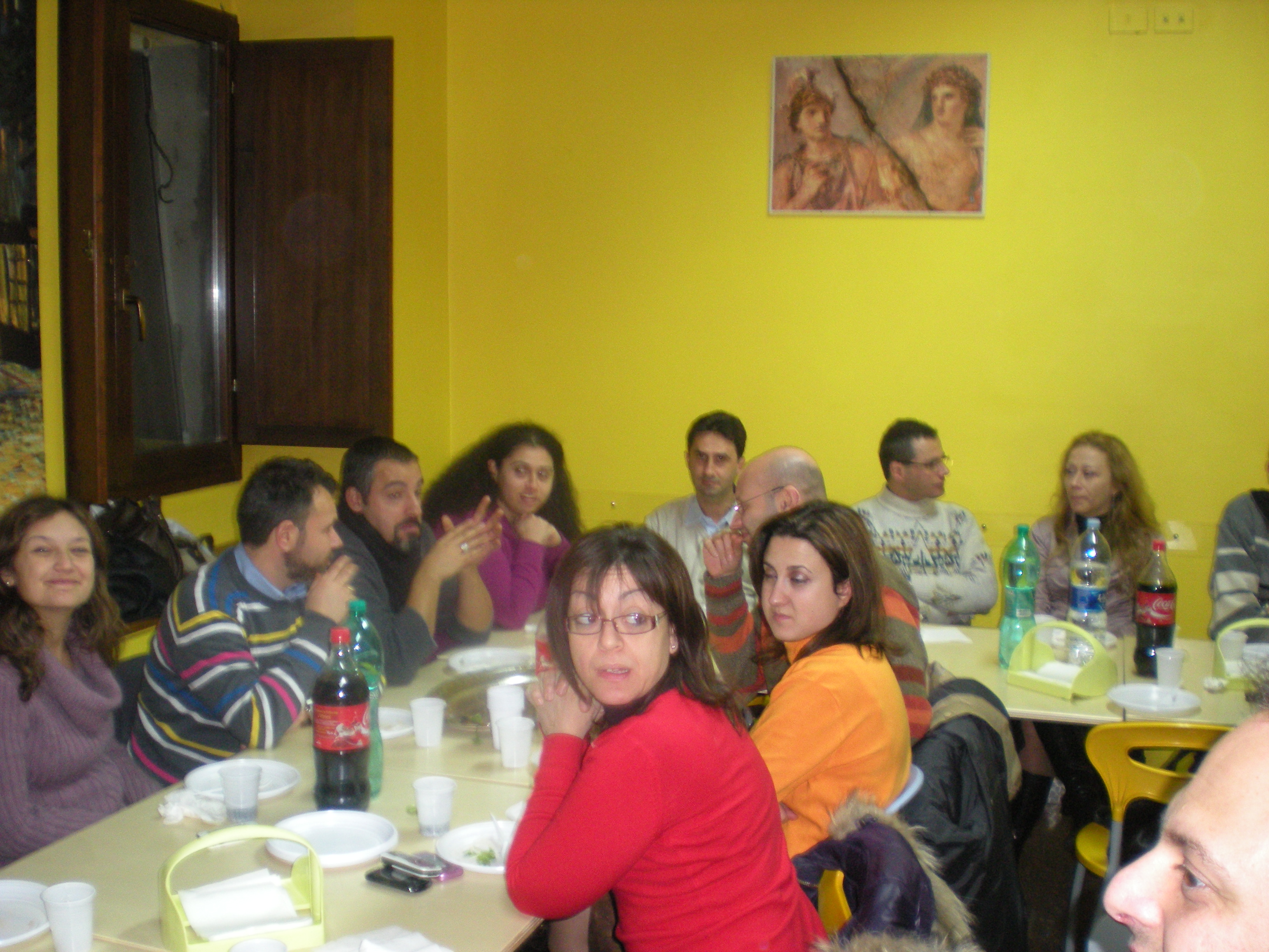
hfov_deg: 49.0
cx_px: 634
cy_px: 476
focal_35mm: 38
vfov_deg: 37.7
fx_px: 1393
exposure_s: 1/30
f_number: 3.1
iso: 266
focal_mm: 6.3
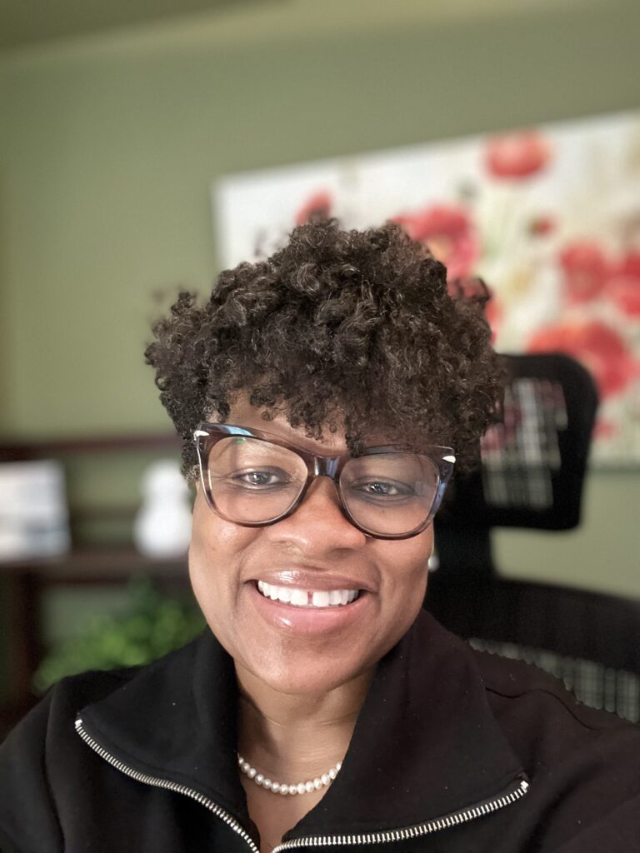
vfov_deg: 60.0
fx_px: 740
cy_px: 426
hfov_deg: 46.8
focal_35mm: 30
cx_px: 320
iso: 640
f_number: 1.9
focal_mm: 2.69
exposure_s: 1/30
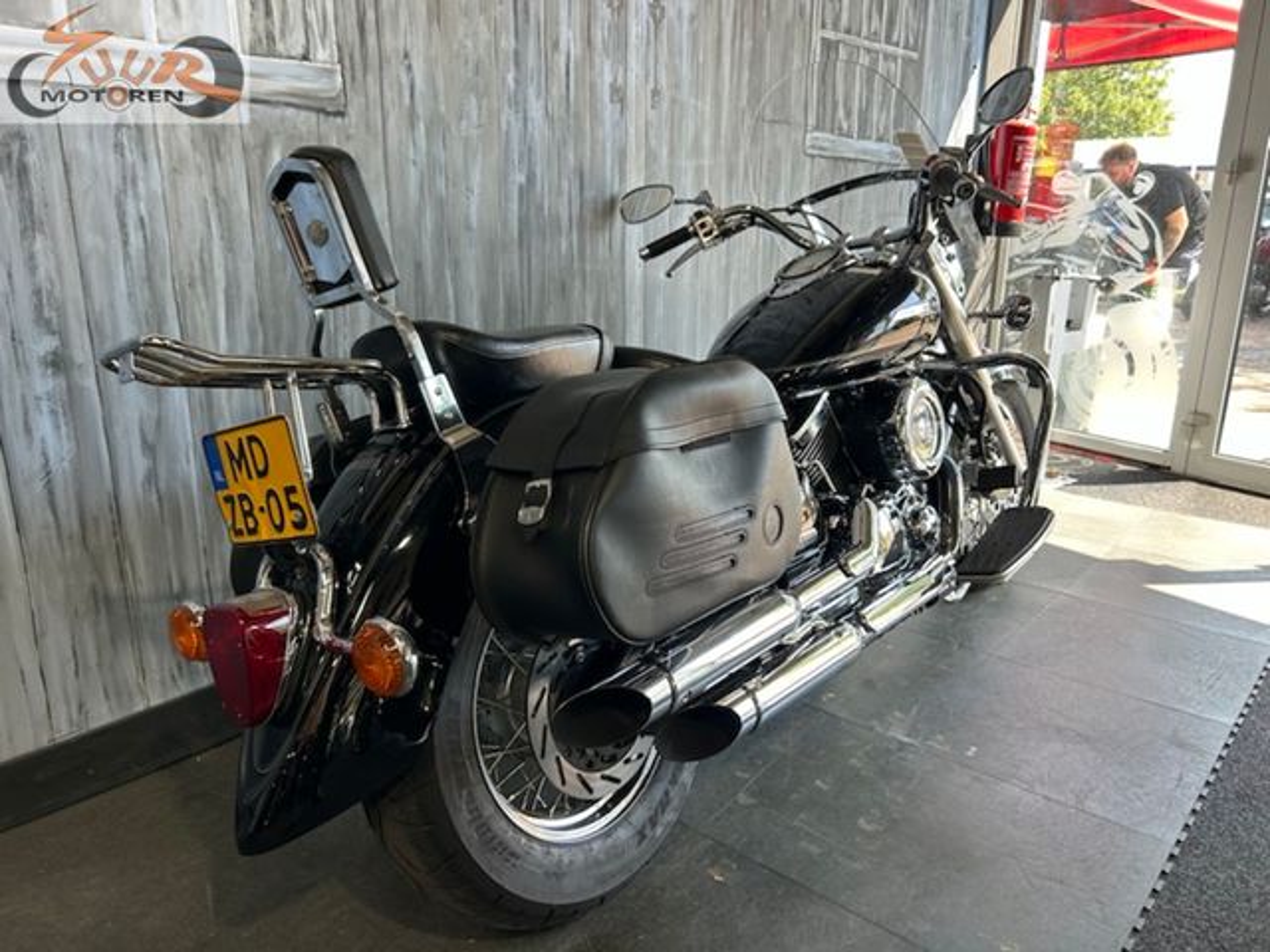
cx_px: 635
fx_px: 954
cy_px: 476
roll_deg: -0.2
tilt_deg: -15.9
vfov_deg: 53.1
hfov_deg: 67.3
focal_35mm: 26
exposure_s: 1/121
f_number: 1.5
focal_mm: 5.7
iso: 40
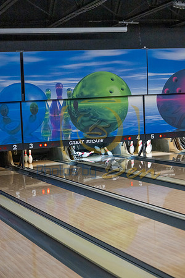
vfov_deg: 25.4
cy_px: 139
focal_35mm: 80
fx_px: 617
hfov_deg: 17.1
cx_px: 92
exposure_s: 1/800
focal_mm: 80
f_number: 3.5
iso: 4000
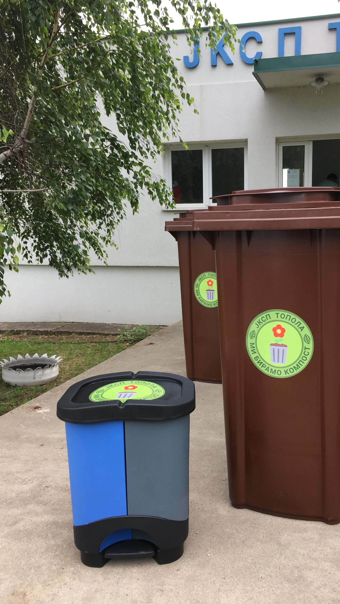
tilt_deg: -6.3
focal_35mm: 32
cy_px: 299
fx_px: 513
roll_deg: +0.1
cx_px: 221
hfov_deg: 36.4
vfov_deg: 61.0
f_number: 2.2
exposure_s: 1/382
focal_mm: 4.15
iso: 25
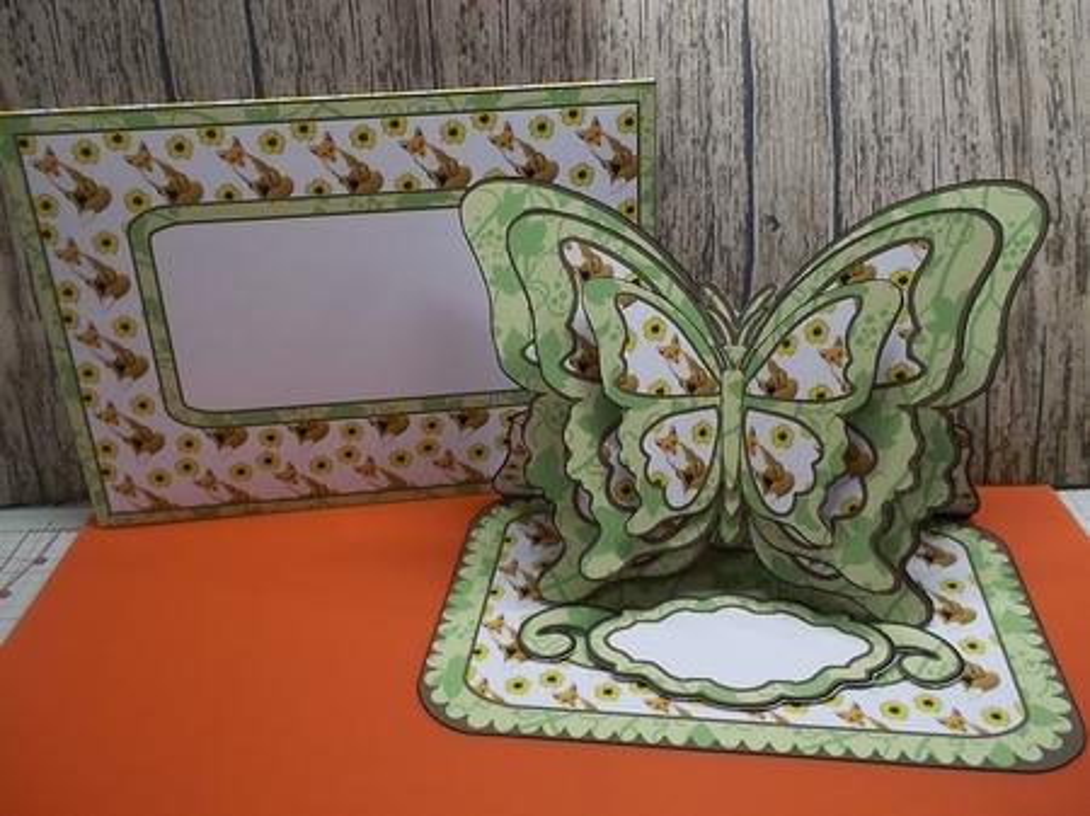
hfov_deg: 61.7
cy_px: 408
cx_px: 545
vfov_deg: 48.2
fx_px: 913
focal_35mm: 29
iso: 109
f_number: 3.3
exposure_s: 1/30
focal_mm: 4.1
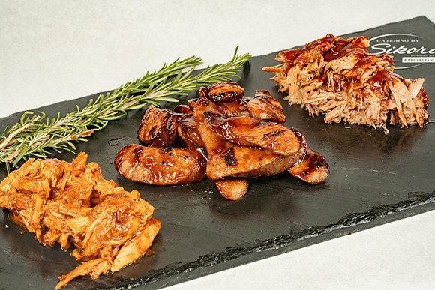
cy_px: 145
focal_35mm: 90
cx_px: 218
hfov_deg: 22.6
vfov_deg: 15.2
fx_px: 1088
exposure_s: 1/200
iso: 800
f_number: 11
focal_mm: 90
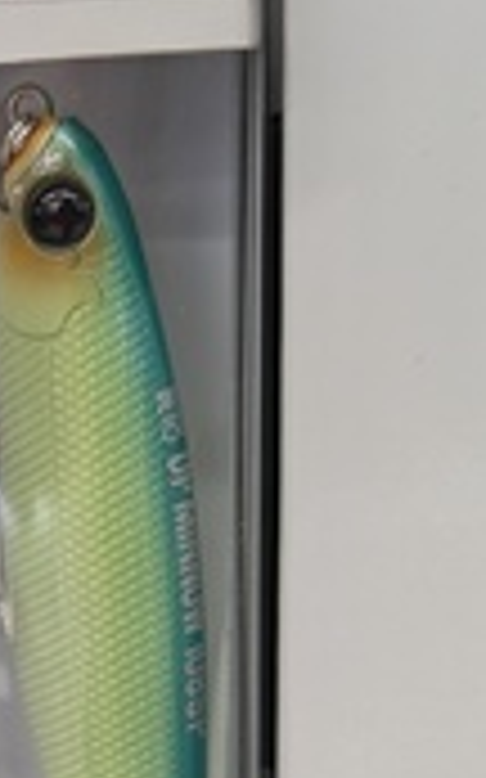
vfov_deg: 21.6
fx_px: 1994
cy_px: 706
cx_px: -356
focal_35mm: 94
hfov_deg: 12.8
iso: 127
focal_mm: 6.9
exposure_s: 1/100
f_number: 1.68
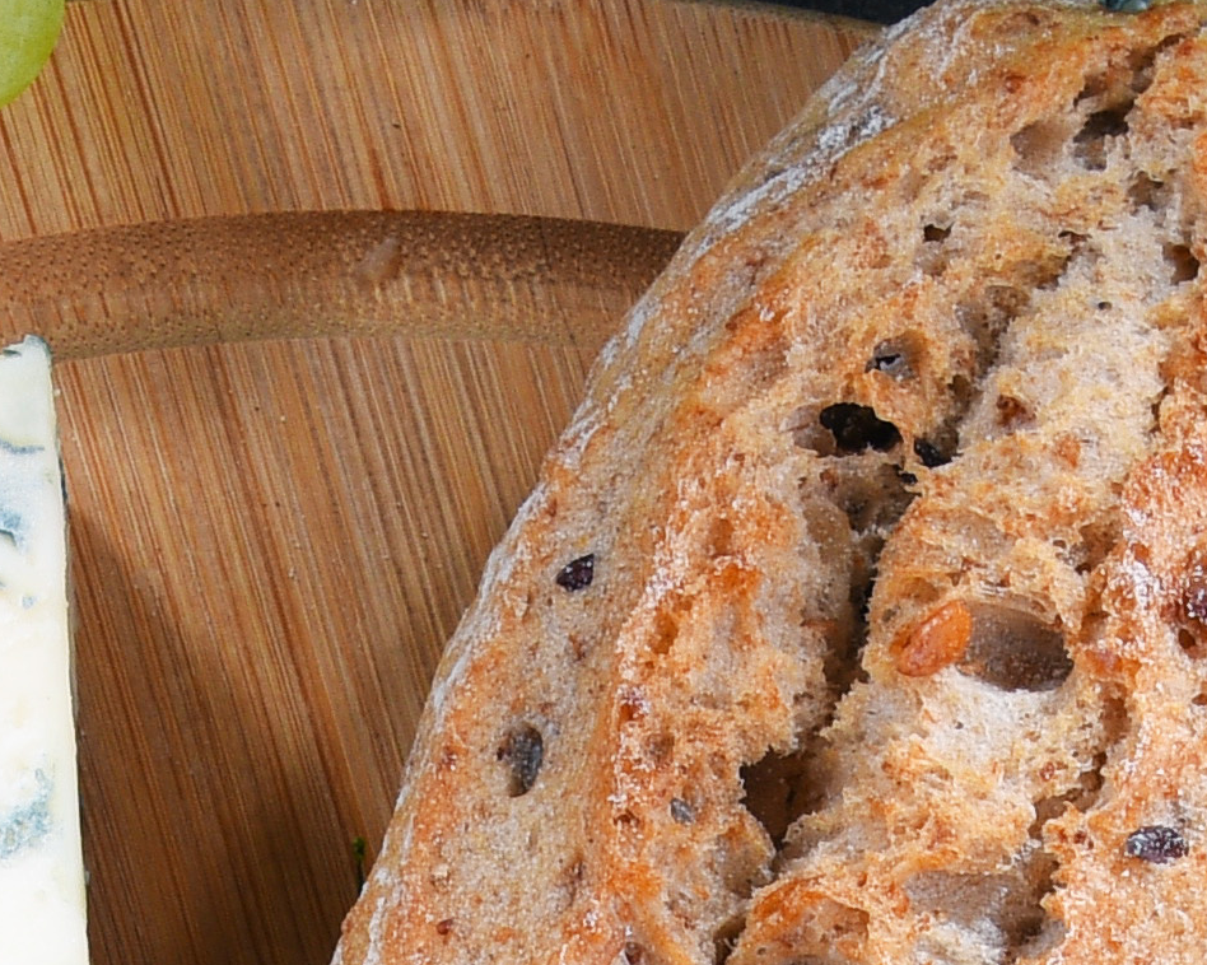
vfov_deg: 4.3
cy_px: 2409
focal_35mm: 350
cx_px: 675
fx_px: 12500
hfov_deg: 5.5
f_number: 14
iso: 100
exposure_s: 1/125
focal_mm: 48
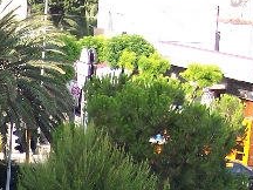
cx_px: -43
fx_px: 1031
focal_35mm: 141
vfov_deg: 10.3
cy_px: 243
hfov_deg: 13.6
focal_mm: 8
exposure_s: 1/500
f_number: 2.8
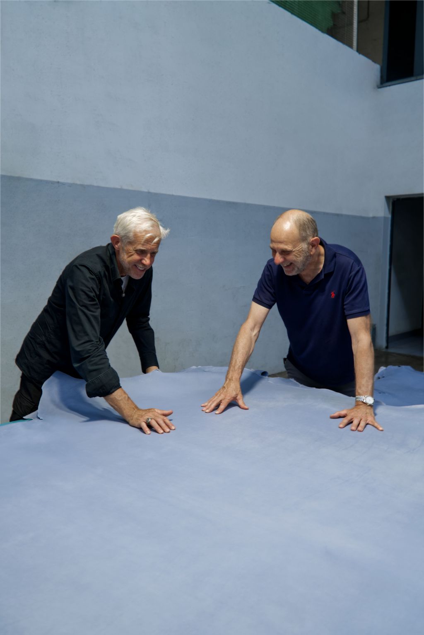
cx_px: 212
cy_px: 318
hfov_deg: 45.7
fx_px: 503
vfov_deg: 64.5
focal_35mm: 28
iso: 100
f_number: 5
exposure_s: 1/40
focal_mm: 19
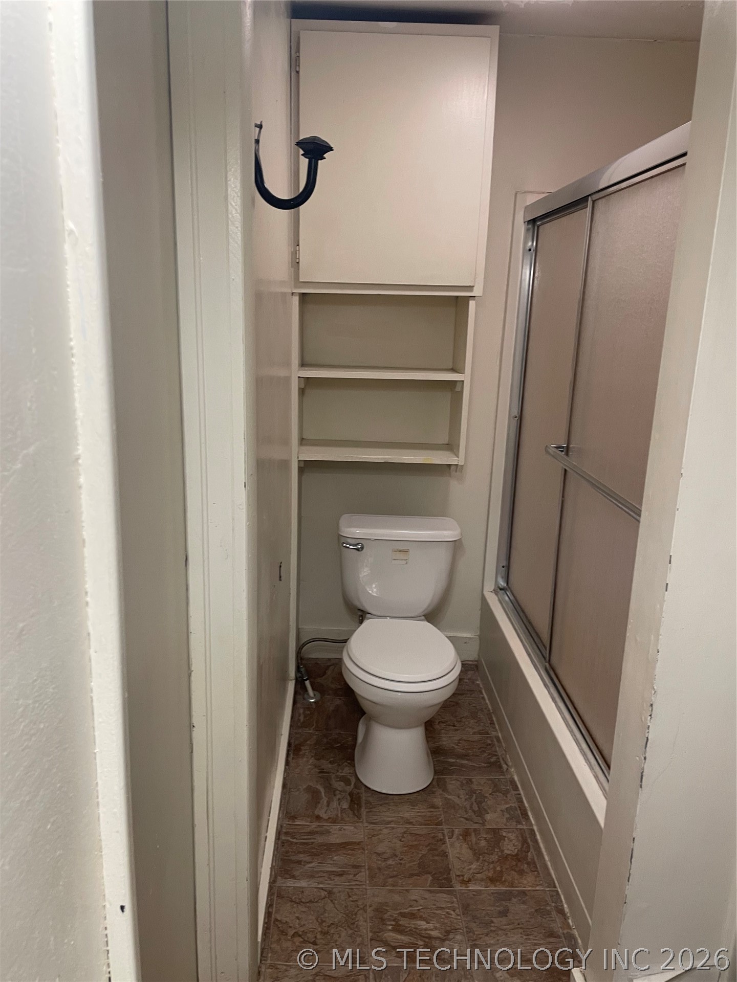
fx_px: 738
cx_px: 368
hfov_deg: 53.1
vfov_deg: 67.3
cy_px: 491
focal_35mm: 26
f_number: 1.6
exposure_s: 1/60
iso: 100
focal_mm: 4.2
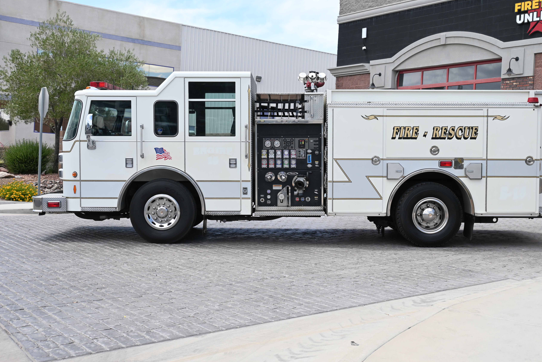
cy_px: 183
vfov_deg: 31.2
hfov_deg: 45.4
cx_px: 289
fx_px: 647
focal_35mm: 43
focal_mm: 26
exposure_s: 1/200
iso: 100
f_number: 7.1
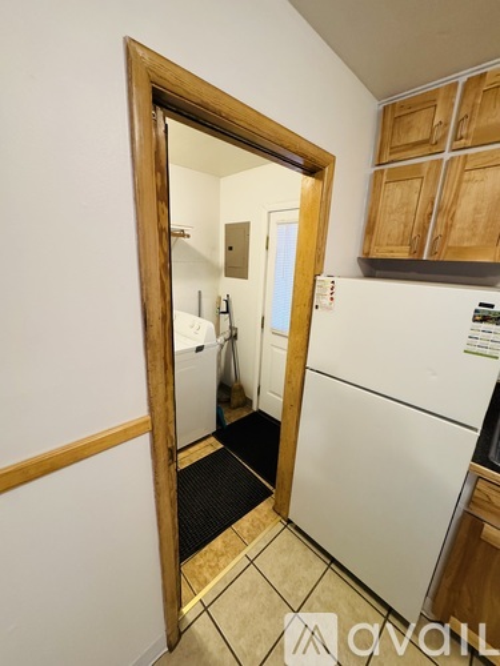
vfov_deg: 102.1
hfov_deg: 85.7
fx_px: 270
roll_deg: -3.8
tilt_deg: -14.0
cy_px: 333
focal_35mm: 14
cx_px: 250
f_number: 2.2
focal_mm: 2.22
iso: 320
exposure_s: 1/60
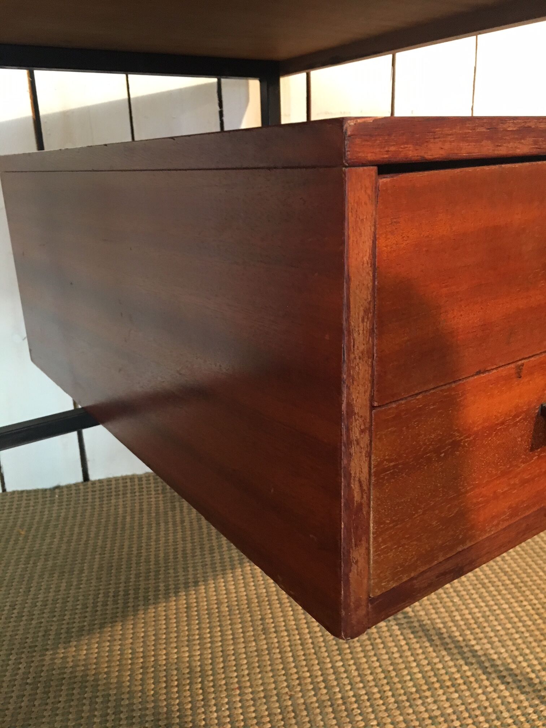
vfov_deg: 61.7
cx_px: 273
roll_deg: +0.9
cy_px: 364
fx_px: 610
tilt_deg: -17.0
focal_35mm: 29
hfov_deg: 48.2
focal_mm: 4.15
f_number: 2.2
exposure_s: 1/33
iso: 250
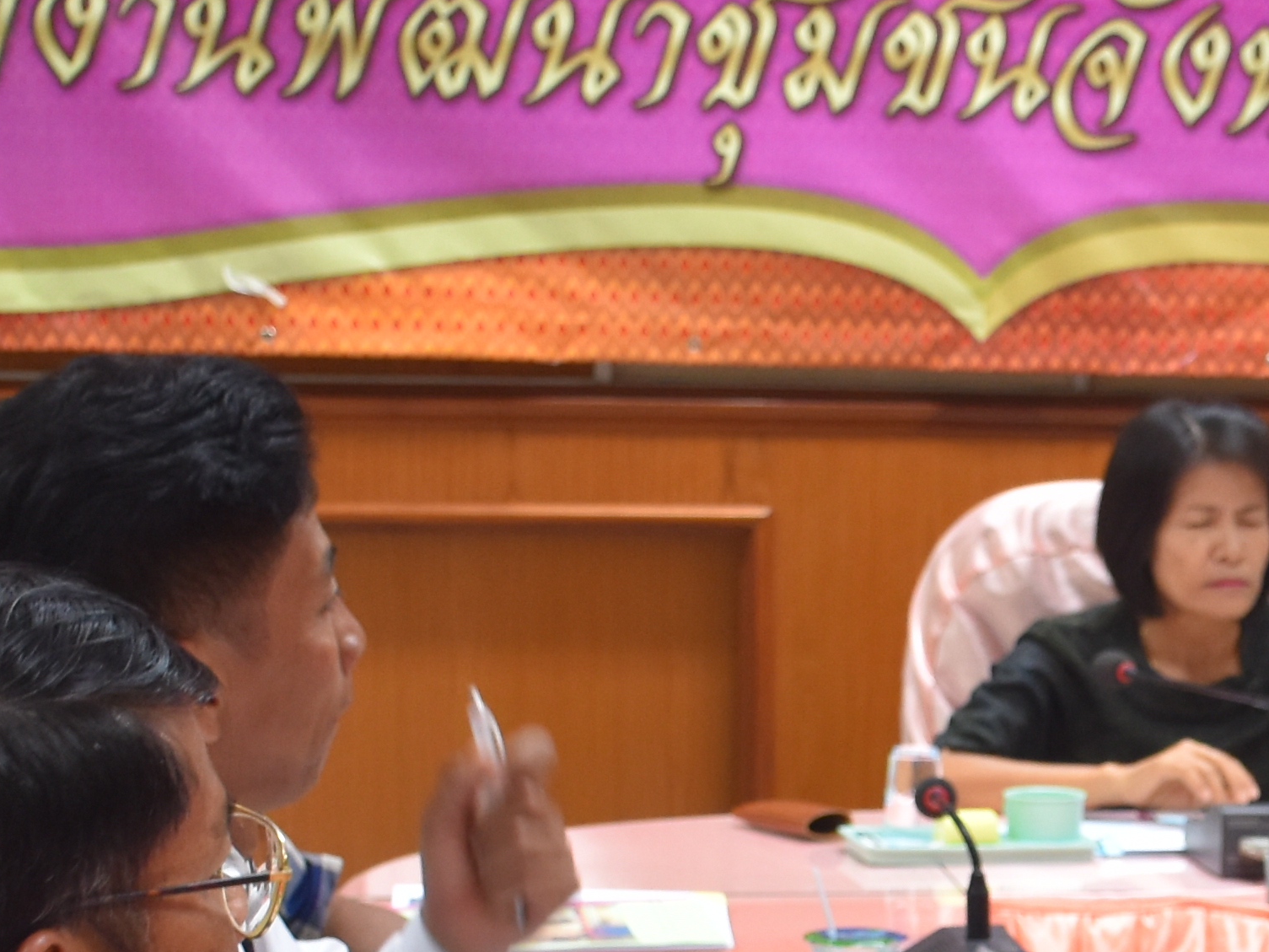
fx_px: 4216
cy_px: 1050
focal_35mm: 115
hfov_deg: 16.5
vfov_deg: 12.7
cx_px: 1448
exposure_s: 1/60
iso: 720
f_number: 4
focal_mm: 20
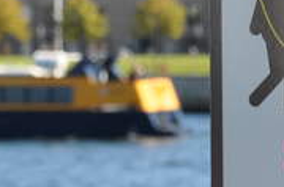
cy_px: -4
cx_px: 186
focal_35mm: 561
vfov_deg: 2.4
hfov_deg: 3.7
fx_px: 4412
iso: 200
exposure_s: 1/320
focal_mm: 105
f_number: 9
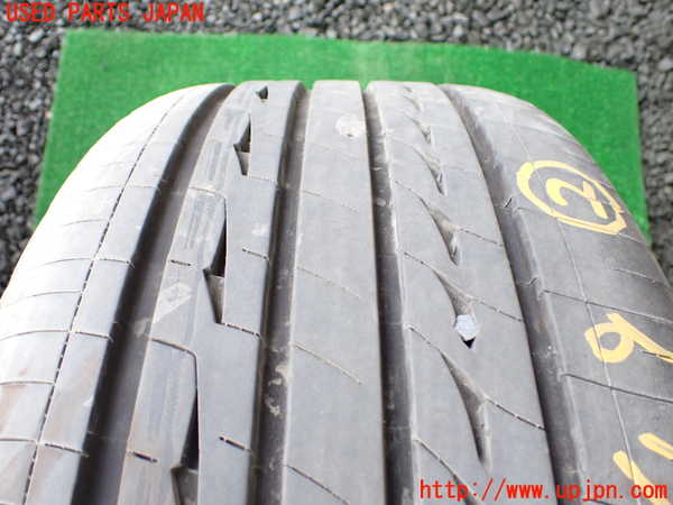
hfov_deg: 60.0
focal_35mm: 30
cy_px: 252
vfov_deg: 46.8
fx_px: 583
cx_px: 336
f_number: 2.3
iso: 250
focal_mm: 5.4
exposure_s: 1/125
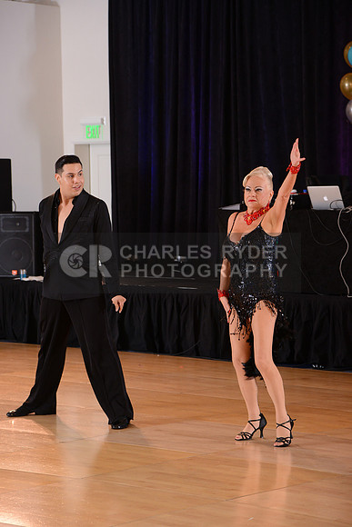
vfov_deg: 18.6
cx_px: 176
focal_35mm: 110
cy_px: 264
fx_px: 1612
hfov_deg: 12.5
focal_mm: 110
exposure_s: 1/200
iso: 1250
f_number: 5.6
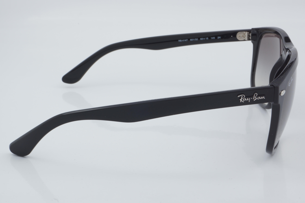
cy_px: 102
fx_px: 635
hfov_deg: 27.0
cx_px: 152
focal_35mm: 75
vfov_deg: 18.2
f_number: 32
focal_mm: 50
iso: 100
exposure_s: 1/4
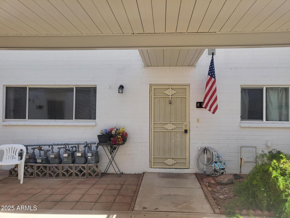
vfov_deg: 53.1
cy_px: 109
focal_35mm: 26
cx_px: 145
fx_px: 218
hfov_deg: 67.3
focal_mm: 4.25
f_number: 1.8
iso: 50
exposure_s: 1/631
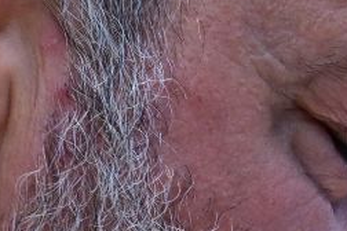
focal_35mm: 690
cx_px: 197
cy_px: 220
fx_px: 6650
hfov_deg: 3.0
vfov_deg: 2.0
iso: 800
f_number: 9
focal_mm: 145
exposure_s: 1/640
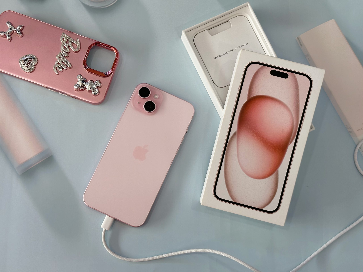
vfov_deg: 30.3
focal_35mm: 48
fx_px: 503
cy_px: 136
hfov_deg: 39.7
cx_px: 182
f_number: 1.78
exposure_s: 1/185
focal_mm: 6.86
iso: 64
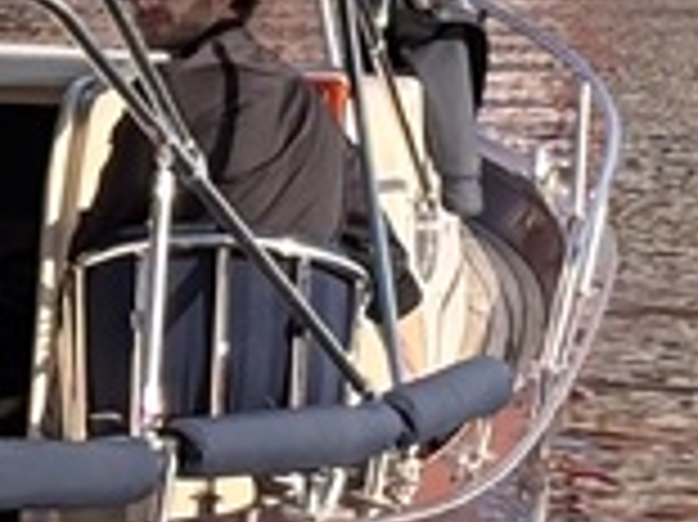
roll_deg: -3.1
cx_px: -360
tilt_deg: -7.7
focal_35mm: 403
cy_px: 360
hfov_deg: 4.9
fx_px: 8120
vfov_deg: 3.7
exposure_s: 1/1399
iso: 40
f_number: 1.6
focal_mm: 5.96
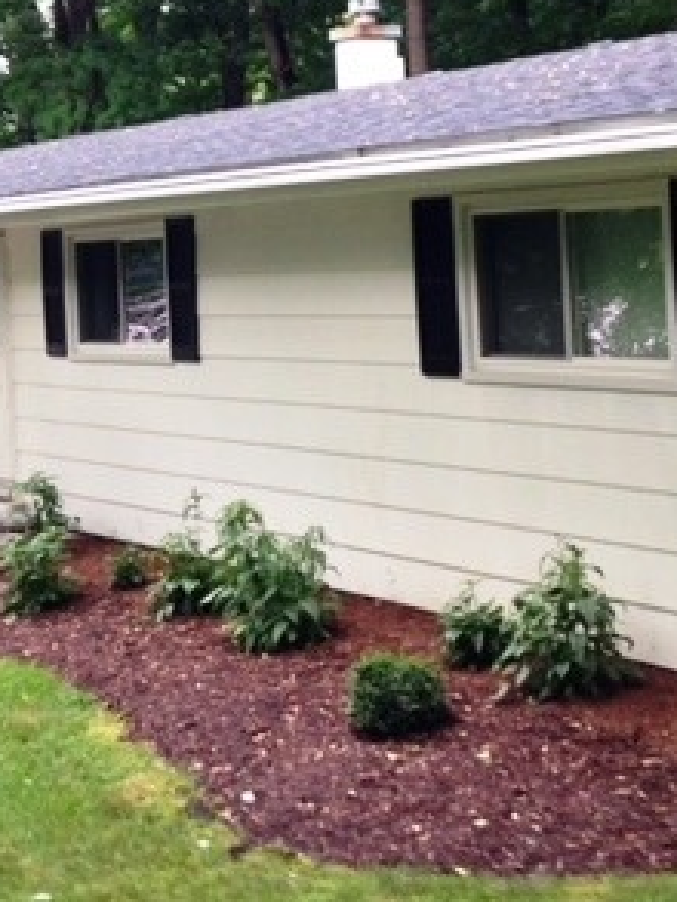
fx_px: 1876
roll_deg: +2.5
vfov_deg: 26.7
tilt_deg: -1.0
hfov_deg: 20.5
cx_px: 311
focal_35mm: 72
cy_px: 237
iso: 64
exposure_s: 1/60
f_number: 2.4
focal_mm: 4.12
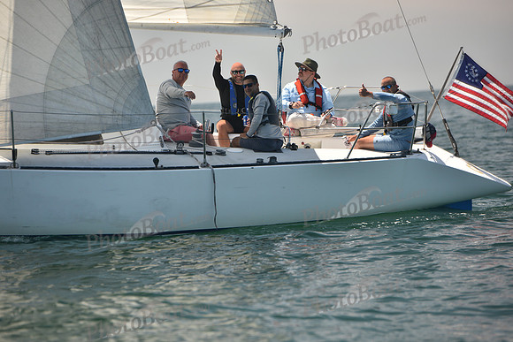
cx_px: 256
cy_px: 171
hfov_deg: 10.5
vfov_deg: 7.0
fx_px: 2779
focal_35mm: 195
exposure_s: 1/800
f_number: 4.5
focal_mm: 195
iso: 250
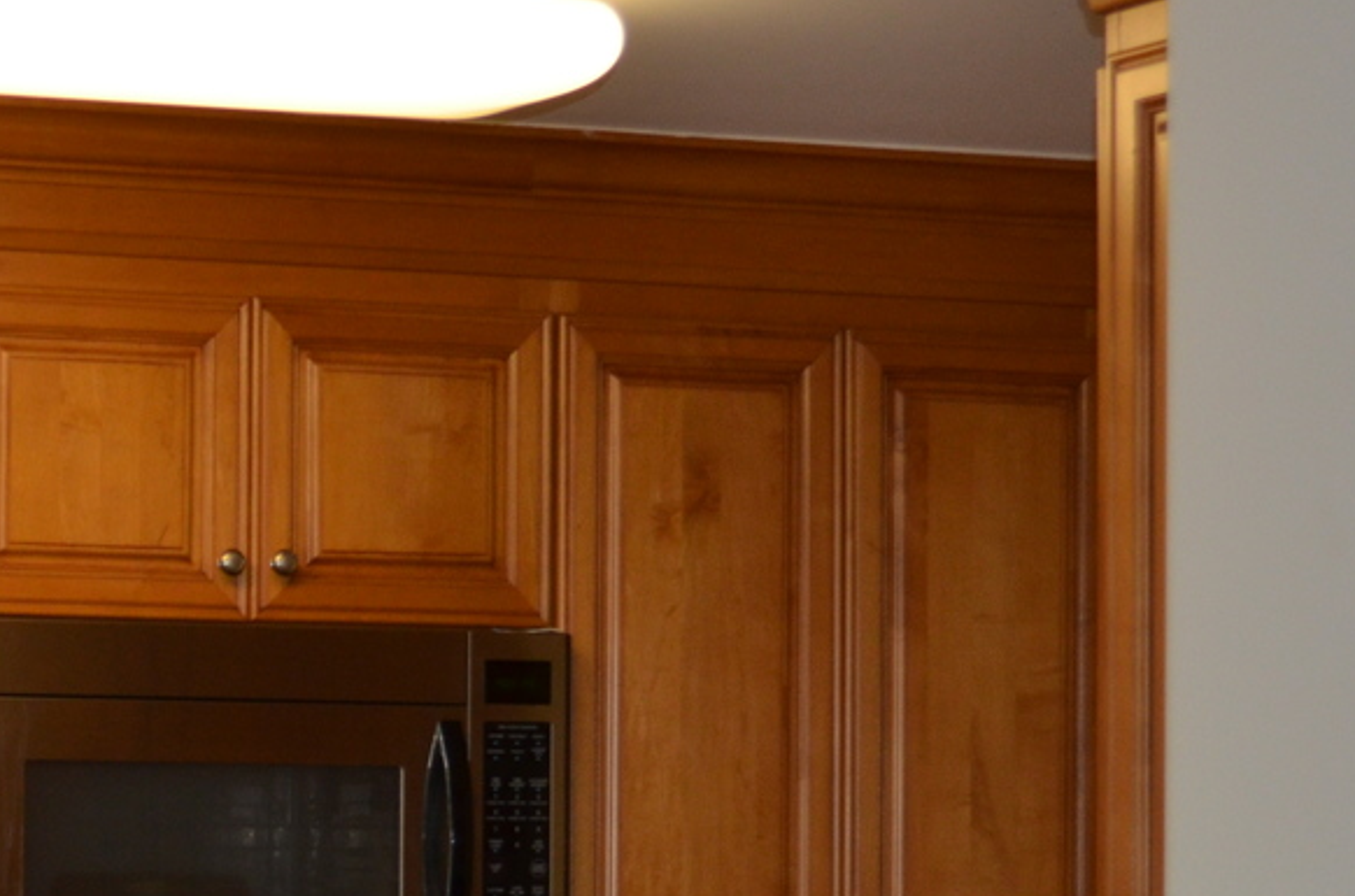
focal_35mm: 143
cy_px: 805
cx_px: 8
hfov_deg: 14.2
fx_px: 5369
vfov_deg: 9.5
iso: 500
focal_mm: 34
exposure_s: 1/60
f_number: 5
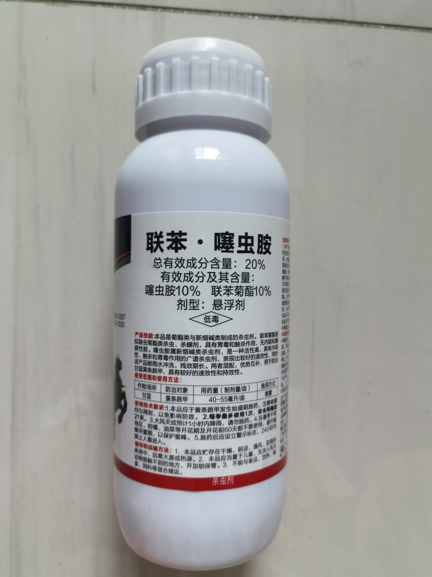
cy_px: 288
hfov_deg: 51.3
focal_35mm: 27
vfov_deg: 65.3
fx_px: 449
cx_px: 216
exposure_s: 1/50
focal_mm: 5.52
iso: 80
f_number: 1.9
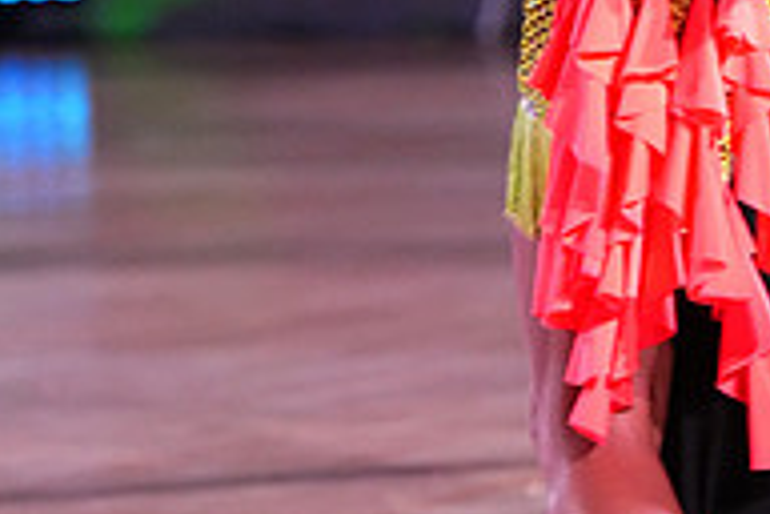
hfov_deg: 3.6
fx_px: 12233
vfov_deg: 2.4
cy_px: -157
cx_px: 567
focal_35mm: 572
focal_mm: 189
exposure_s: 1/320
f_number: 4.5
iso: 4000
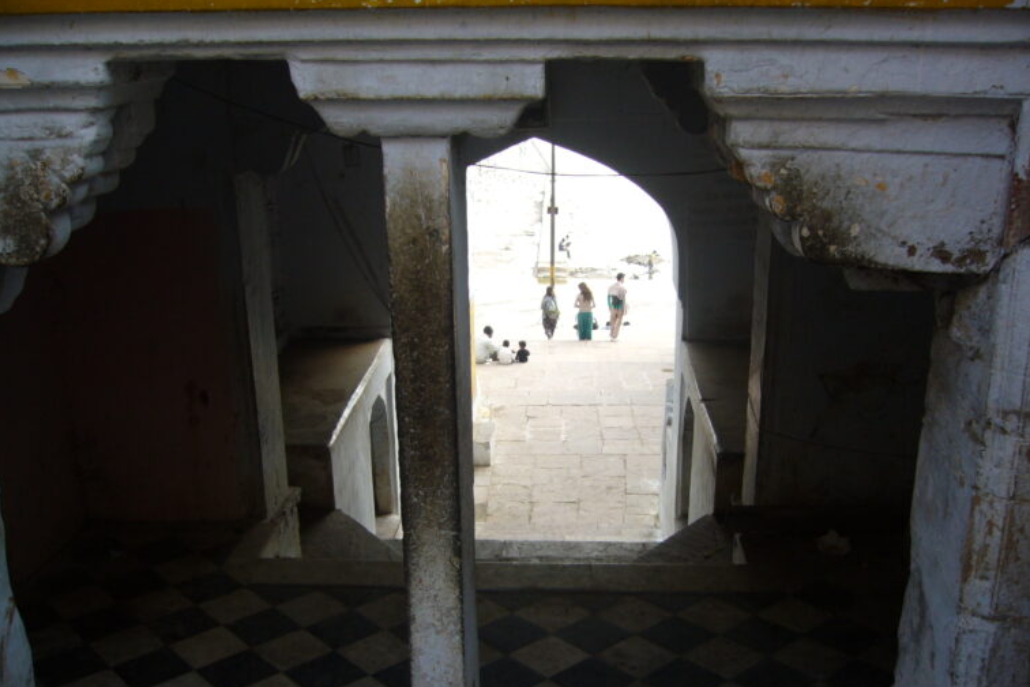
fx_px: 1059
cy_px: 387
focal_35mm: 37
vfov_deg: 35.9
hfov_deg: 51.9
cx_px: 519
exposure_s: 1/160
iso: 80
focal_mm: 5.8
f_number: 2.8
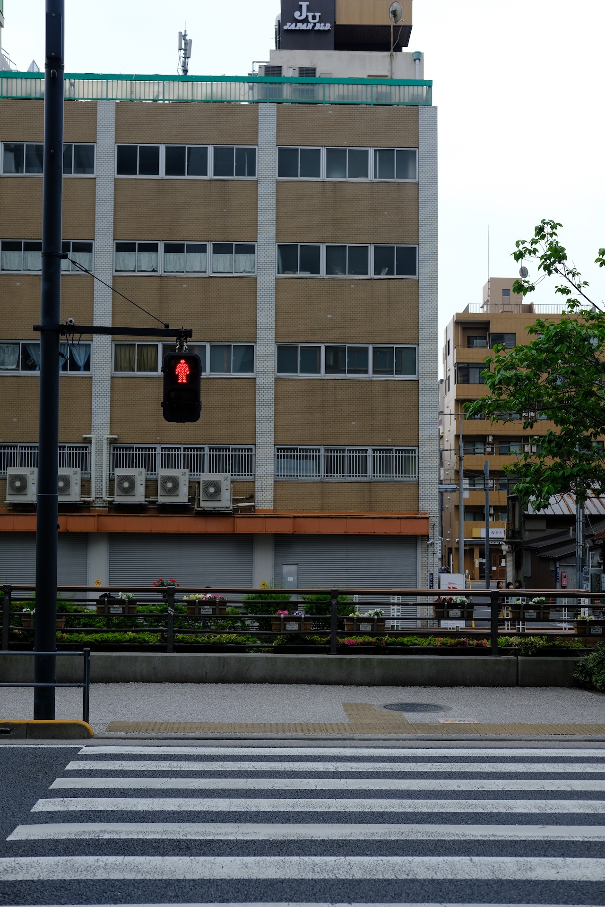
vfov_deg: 37.5
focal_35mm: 53
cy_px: 454
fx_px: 1336
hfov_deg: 25.5
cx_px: 302
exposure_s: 1/500
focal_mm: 35
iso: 400
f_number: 5
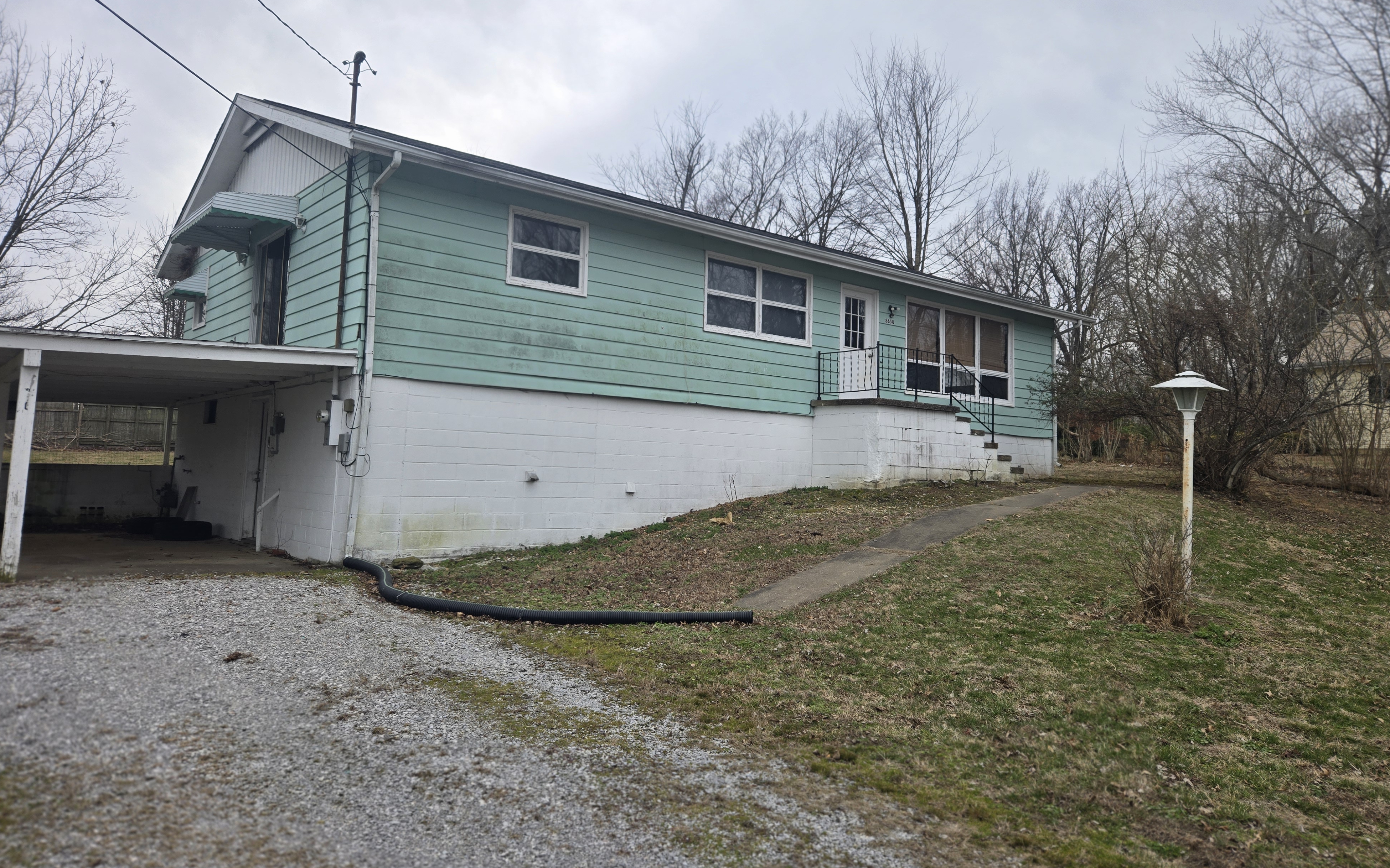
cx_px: 697
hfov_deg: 72.5
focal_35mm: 25
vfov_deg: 49.2
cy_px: 392
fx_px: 947
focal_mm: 5.4
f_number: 1.8
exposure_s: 1/1179
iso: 25
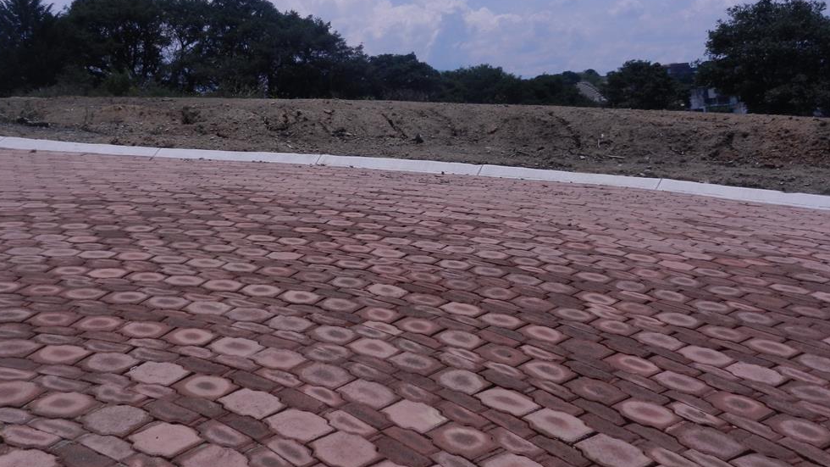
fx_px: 726
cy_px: 164
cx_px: 400
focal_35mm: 33
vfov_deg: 35.3
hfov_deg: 59.5
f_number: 7.2
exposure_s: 1/1250
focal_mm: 5.1
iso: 160
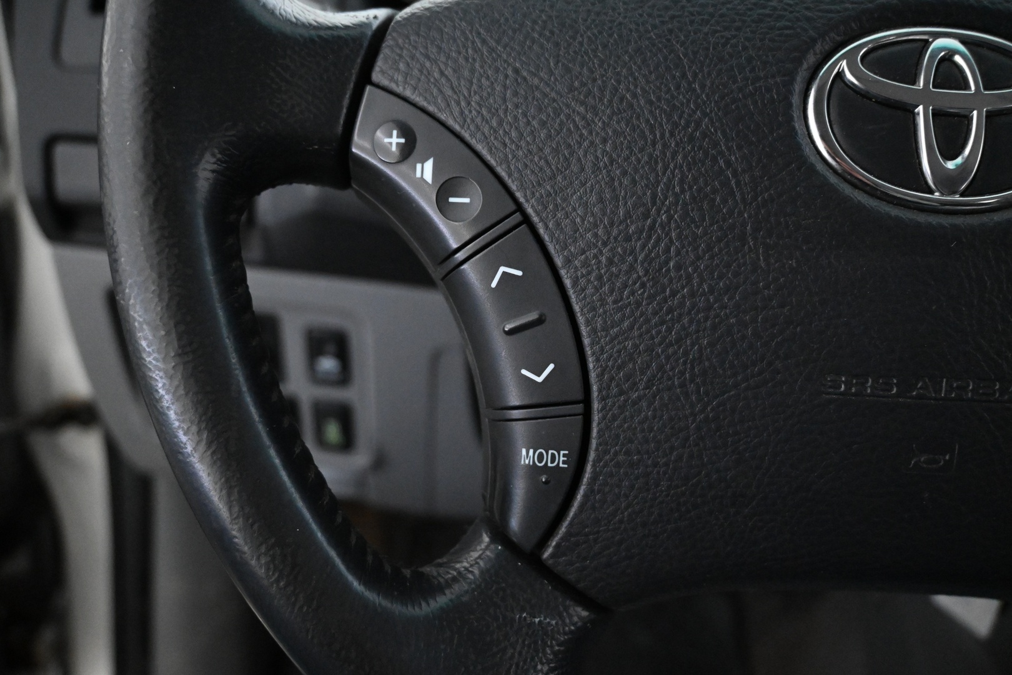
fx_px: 928
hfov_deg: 57.2
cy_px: 338
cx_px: 506
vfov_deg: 40.0
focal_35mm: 33
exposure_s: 1/40
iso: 6400
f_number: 4
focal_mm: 22
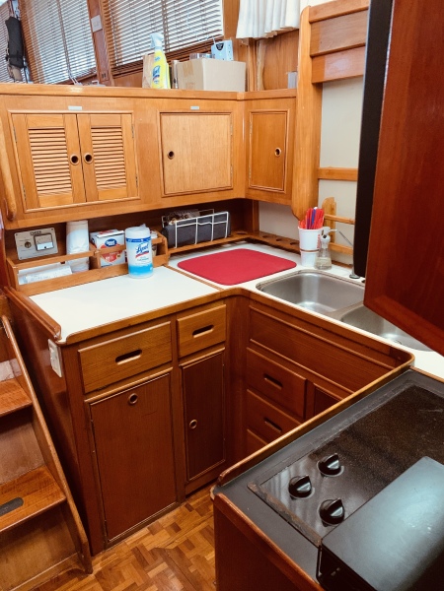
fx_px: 445
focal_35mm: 26
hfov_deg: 53.1
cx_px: 222
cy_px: 296
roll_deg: +0.4
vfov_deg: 67.3
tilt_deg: -18.9
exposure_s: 1/30
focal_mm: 4.25
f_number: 1.8
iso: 500
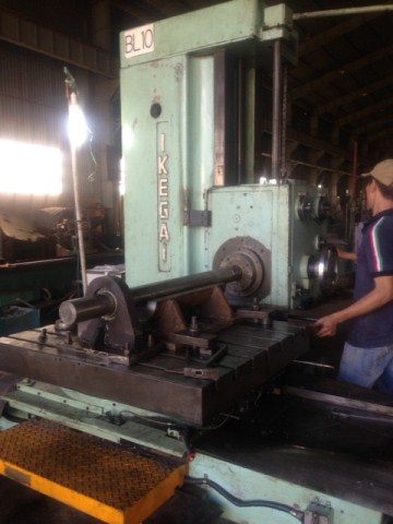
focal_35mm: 33
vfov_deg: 55.4
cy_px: 262
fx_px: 500
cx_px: 196
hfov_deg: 42.9
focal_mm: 4.13
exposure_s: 1/60
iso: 64
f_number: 2.4
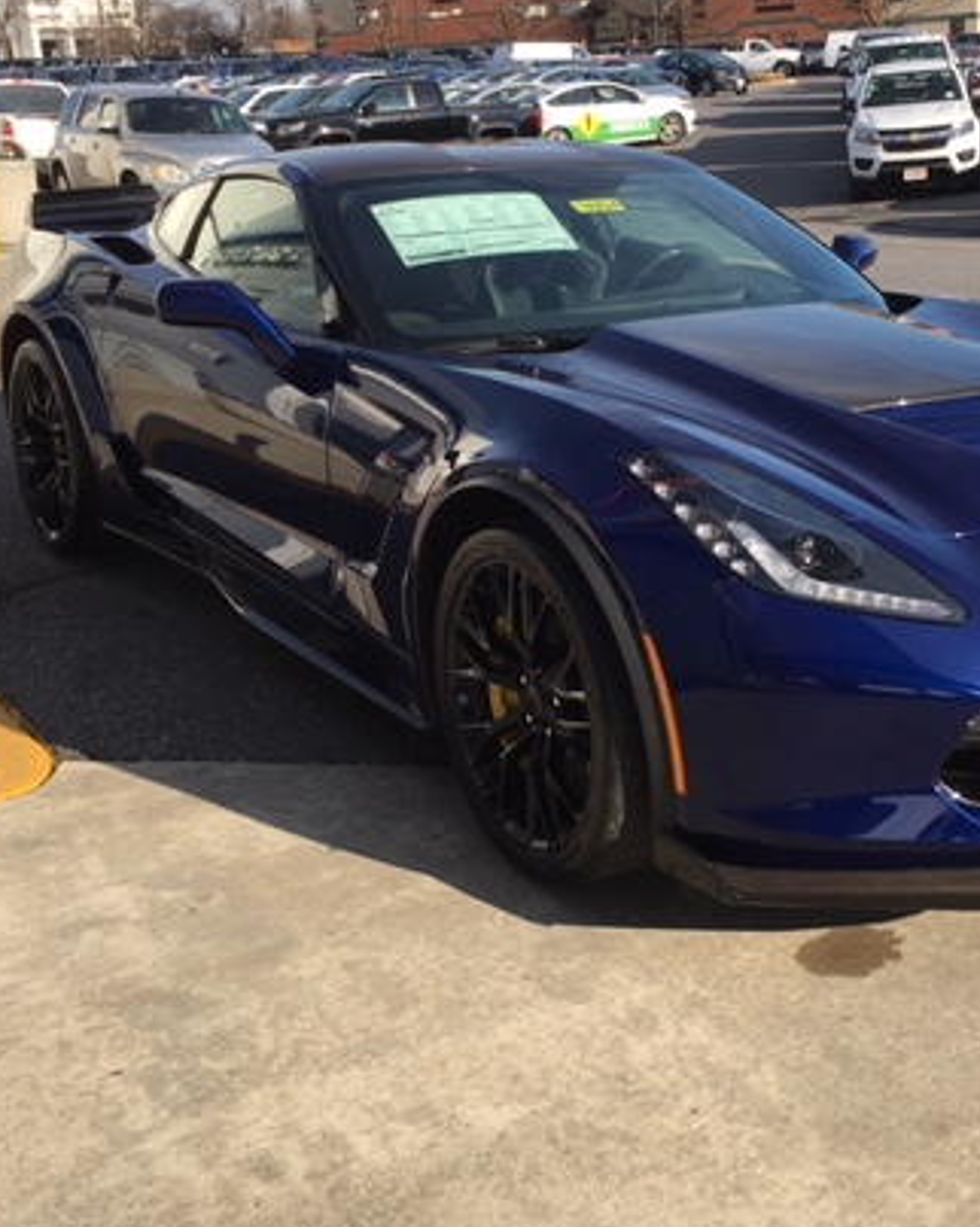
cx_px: 639
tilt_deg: -15.5
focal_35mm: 45
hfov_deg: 33.2
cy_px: 542
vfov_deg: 41.1
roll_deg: +3.7
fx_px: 1633
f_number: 2.2
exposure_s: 1/999
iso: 25
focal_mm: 4.15
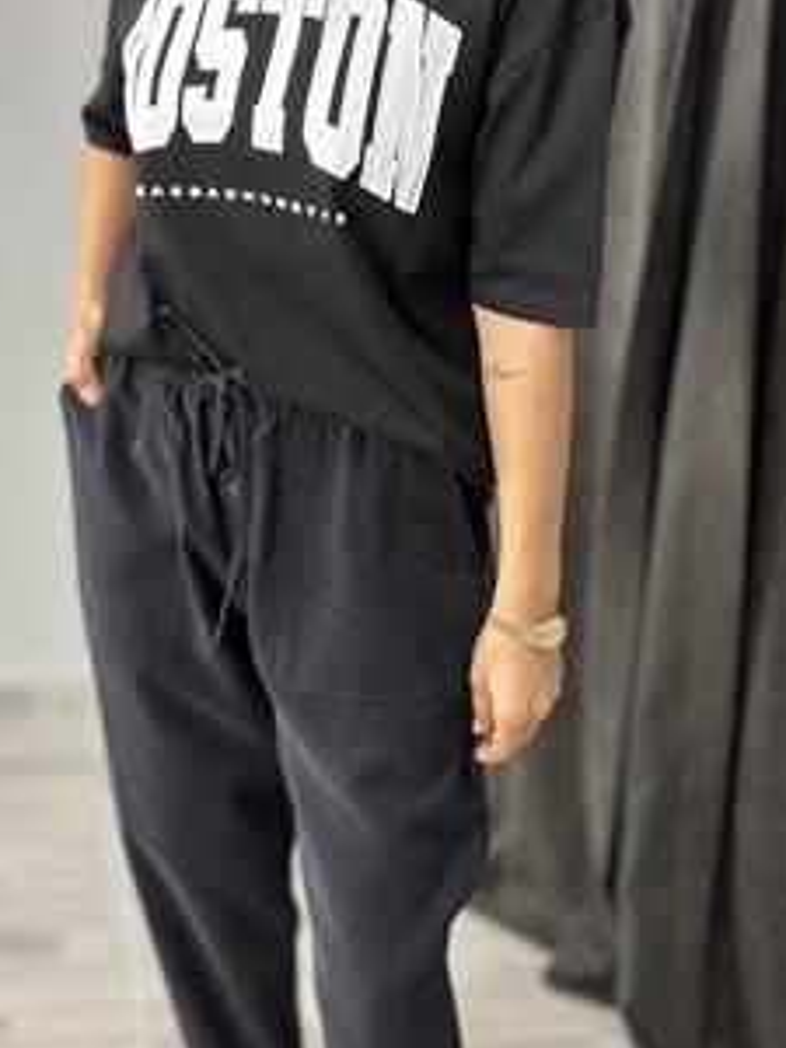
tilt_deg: -23.6
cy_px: 547
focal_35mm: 66
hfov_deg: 22.2
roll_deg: -3.0
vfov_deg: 29.4
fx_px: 1998
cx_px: 314
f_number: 1.78
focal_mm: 6.86
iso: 125
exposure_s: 1/50
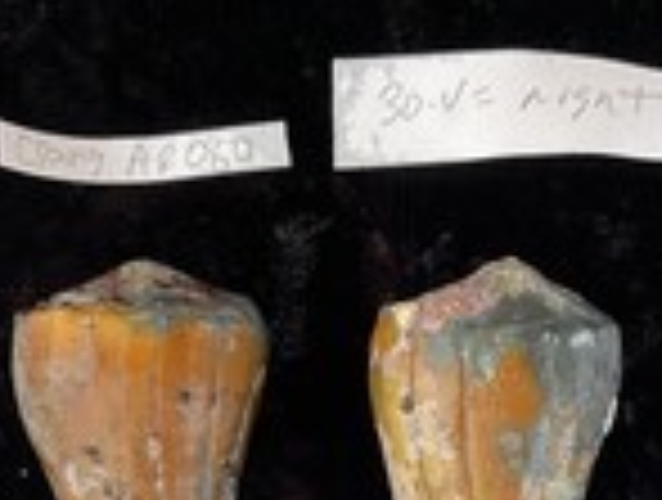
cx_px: 387
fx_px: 1323
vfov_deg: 20.4
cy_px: 547
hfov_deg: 28.1
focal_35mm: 69
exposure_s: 1/60
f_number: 1.8
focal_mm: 3
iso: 64
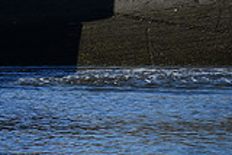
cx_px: -155
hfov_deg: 2.1
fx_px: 6302
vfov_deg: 1.4
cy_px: -57
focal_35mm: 977
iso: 200
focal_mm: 180
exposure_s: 1/1250
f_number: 6.3
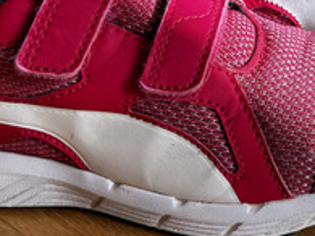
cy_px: 76
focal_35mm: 80
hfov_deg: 24.1
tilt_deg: -34.0
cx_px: 239
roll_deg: +2.8
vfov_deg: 18.4
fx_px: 728
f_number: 1.5
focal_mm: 5.7
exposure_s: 1/639
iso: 50
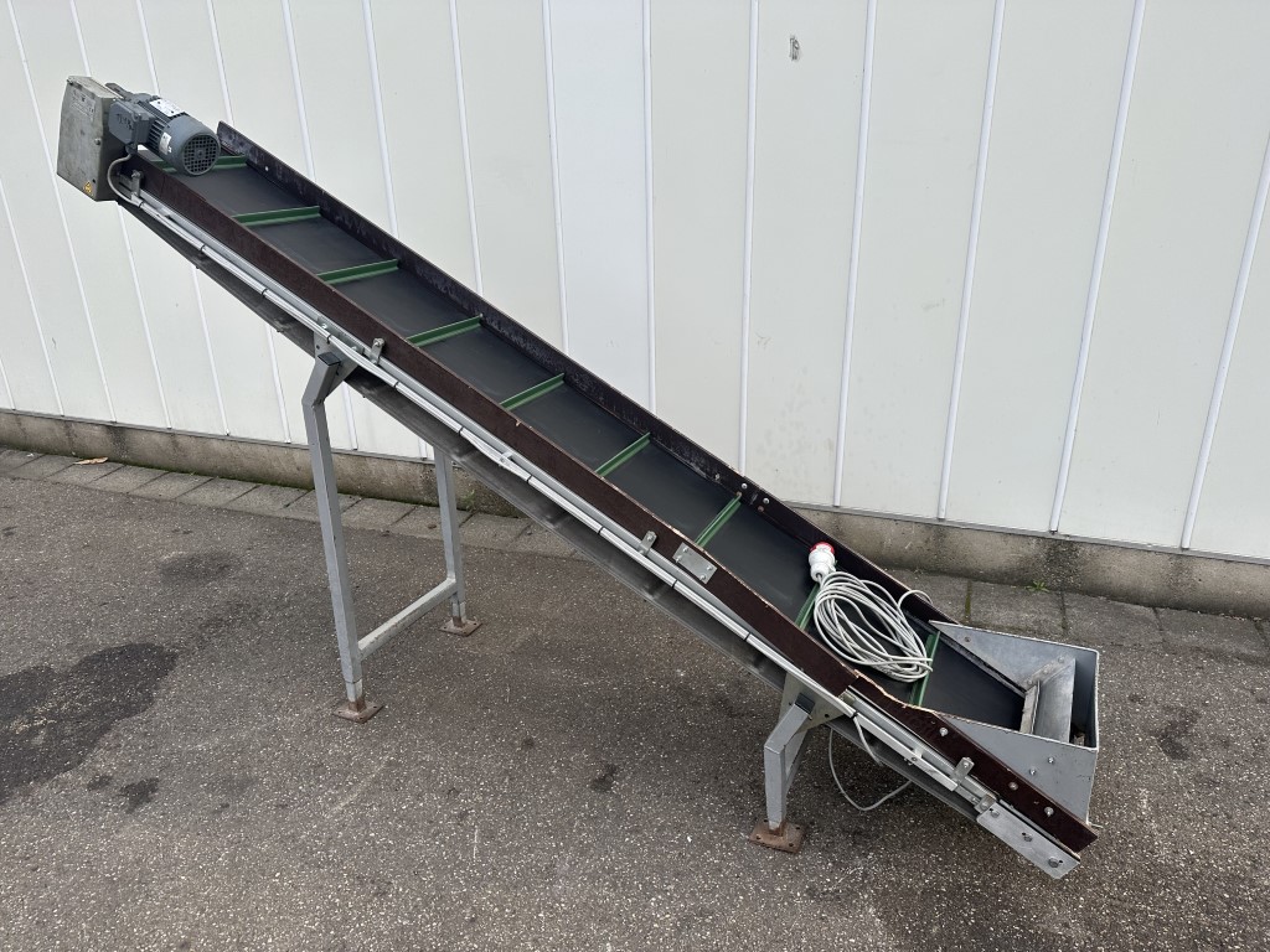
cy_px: 476
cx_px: 635
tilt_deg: -21.0
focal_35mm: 24
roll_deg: +1.8
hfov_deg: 71.6
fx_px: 881
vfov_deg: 56.8
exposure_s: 1/729
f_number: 1.78
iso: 80
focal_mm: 6.86
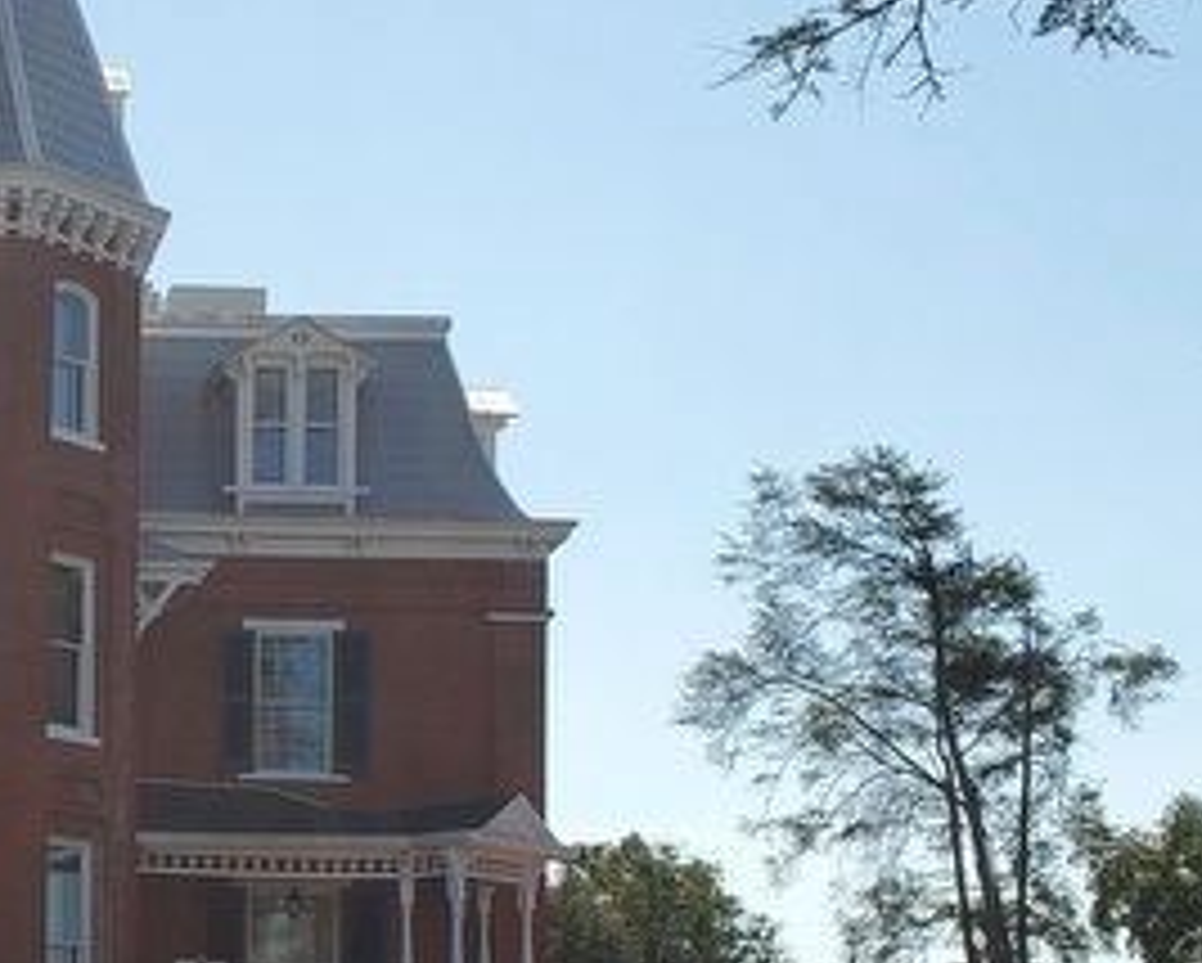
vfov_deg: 19.7
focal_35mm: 76
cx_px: -261
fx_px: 2706
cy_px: 900
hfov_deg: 22.9
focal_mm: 4.3
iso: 50
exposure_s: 1/1756
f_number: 2.4
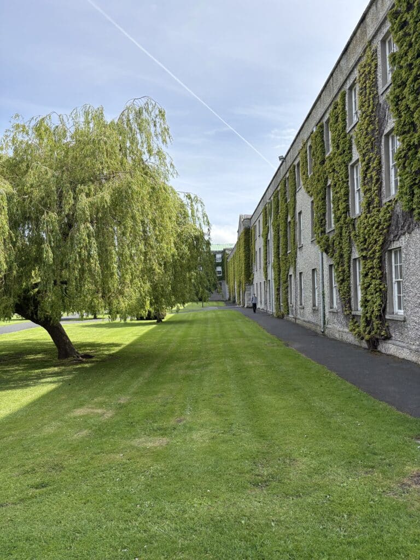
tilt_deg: +2.5
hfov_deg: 53.1
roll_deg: +1.3
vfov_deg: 67.3
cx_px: 210
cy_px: 280
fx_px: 421
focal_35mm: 26
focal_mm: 5.96
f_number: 1.6
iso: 50
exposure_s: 1/2364
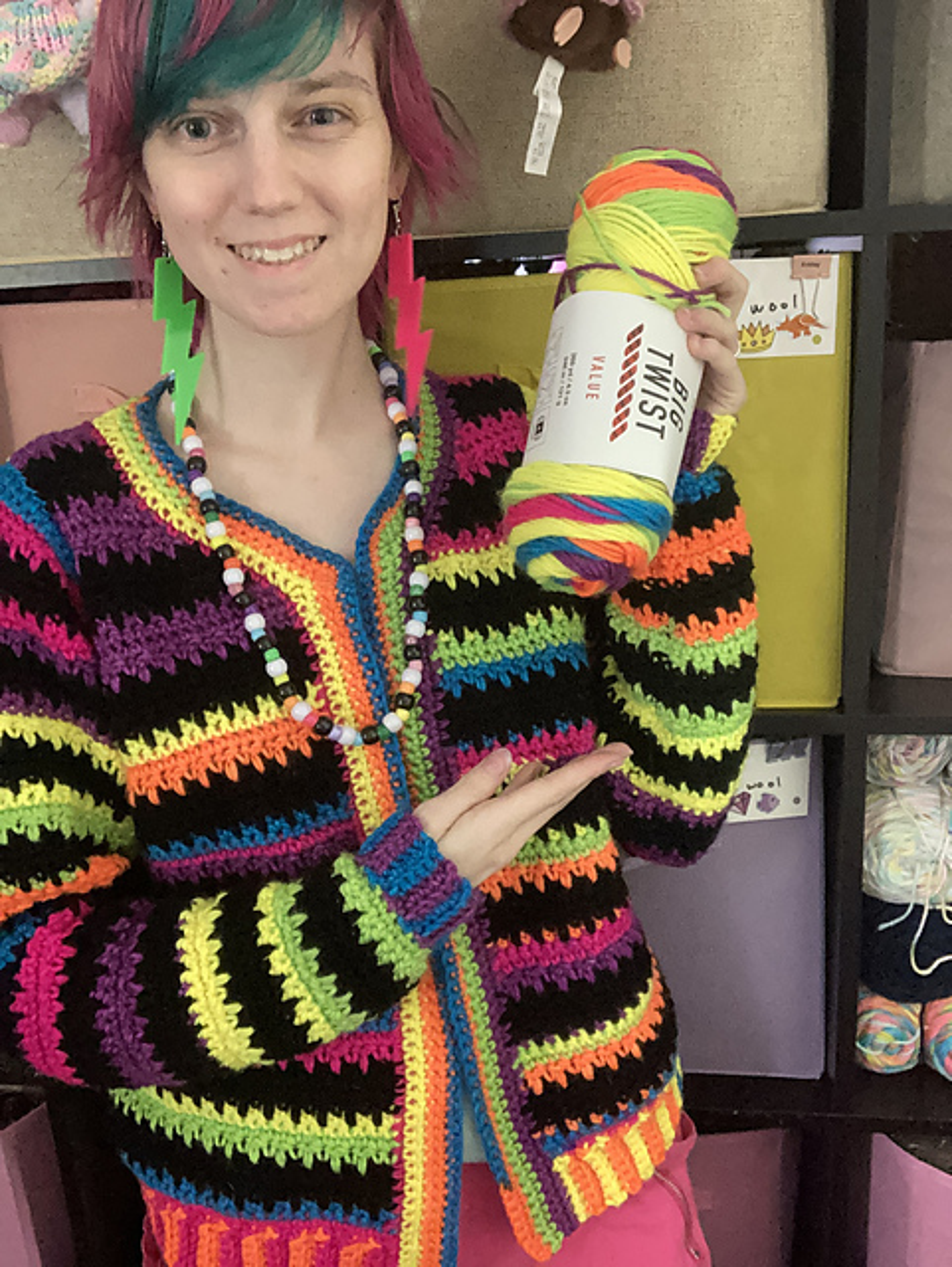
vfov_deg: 56.8
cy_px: 634
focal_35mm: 32
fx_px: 1172
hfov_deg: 44.2
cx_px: 476
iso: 500
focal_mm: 2.87
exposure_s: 1/30
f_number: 2.2
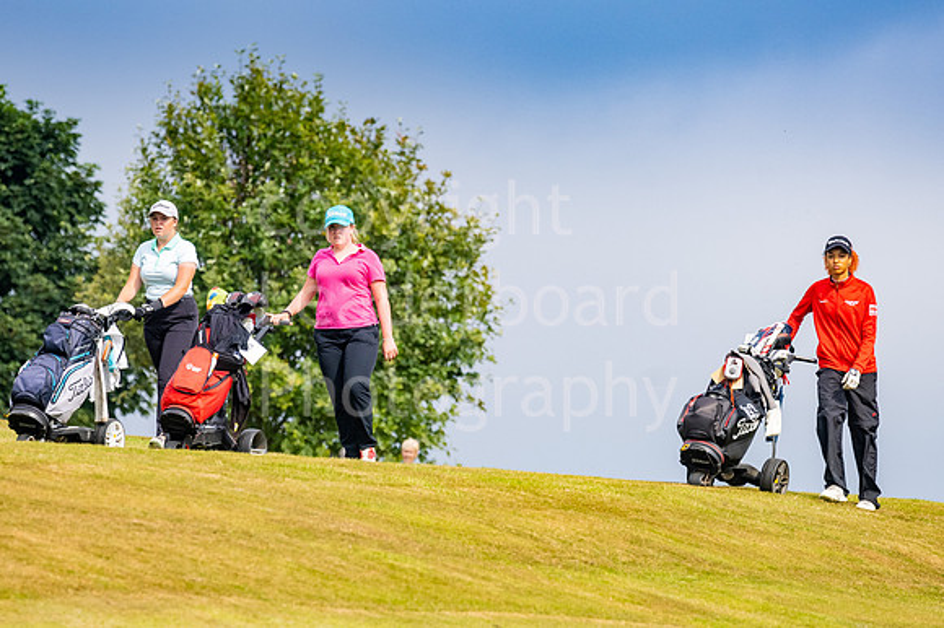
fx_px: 11793
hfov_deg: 4.6
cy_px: 314
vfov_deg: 3.1
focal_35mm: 450
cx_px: 472
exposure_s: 1/2000
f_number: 5.6
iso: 320
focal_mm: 300
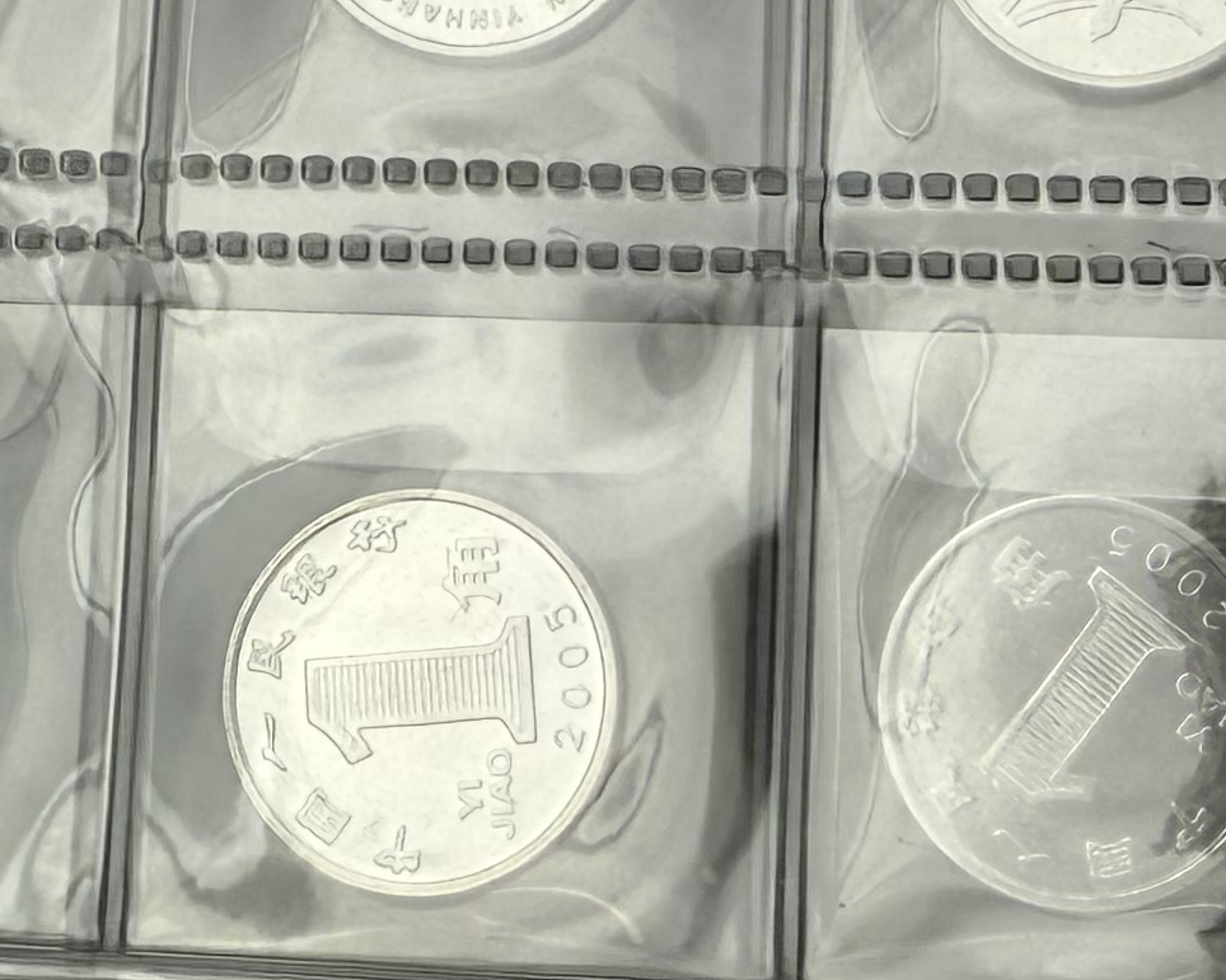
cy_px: -193
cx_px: 837
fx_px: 3556
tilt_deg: -79.3
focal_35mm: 98
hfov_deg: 19.5
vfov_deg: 15.2
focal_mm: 2.22
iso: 40
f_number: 2.2
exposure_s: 1/324
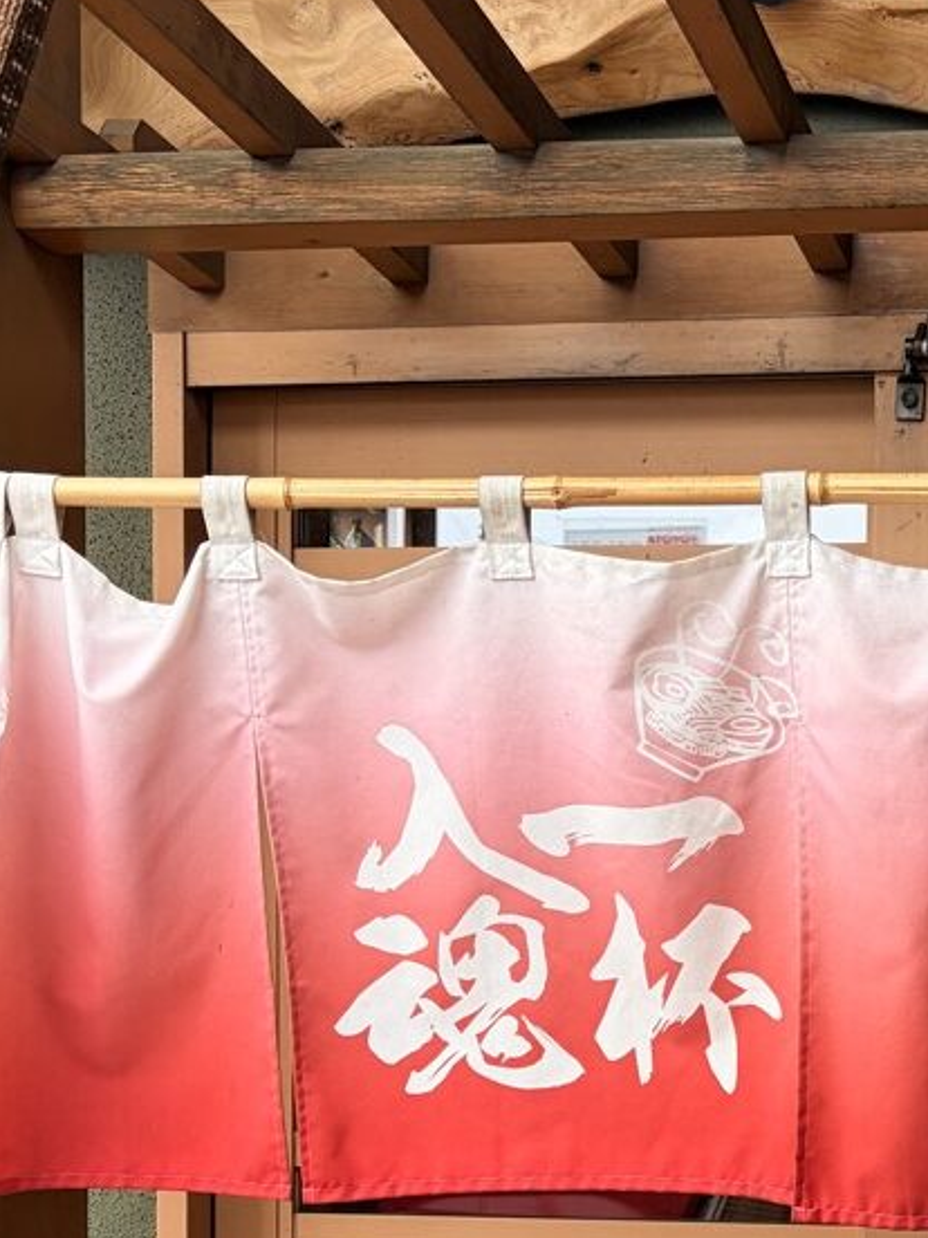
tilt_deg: -2.0
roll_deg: -0.1
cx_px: 888
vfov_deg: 28.4
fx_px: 2359
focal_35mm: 66
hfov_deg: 21.6
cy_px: 1079
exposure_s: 1/557
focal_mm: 5.96
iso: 50
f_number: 1.6
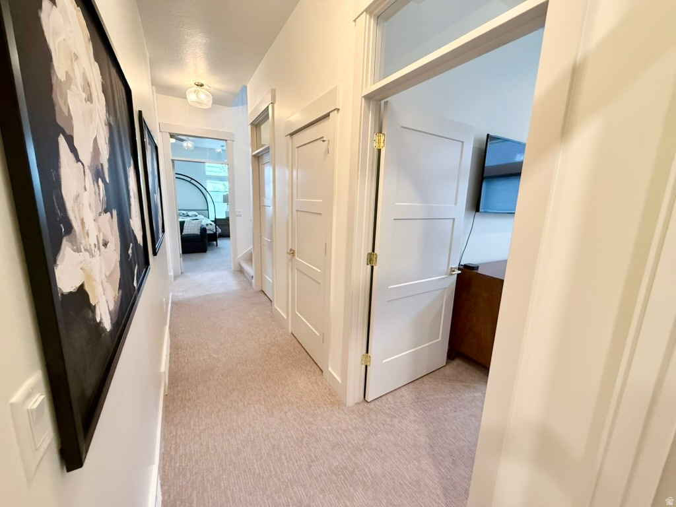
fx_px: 273
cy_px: 254
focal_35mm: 14
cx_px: 338
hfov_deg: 102.1
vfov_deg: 85.7
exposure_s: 1/120
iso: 640
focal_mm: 2.22
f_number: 2.2
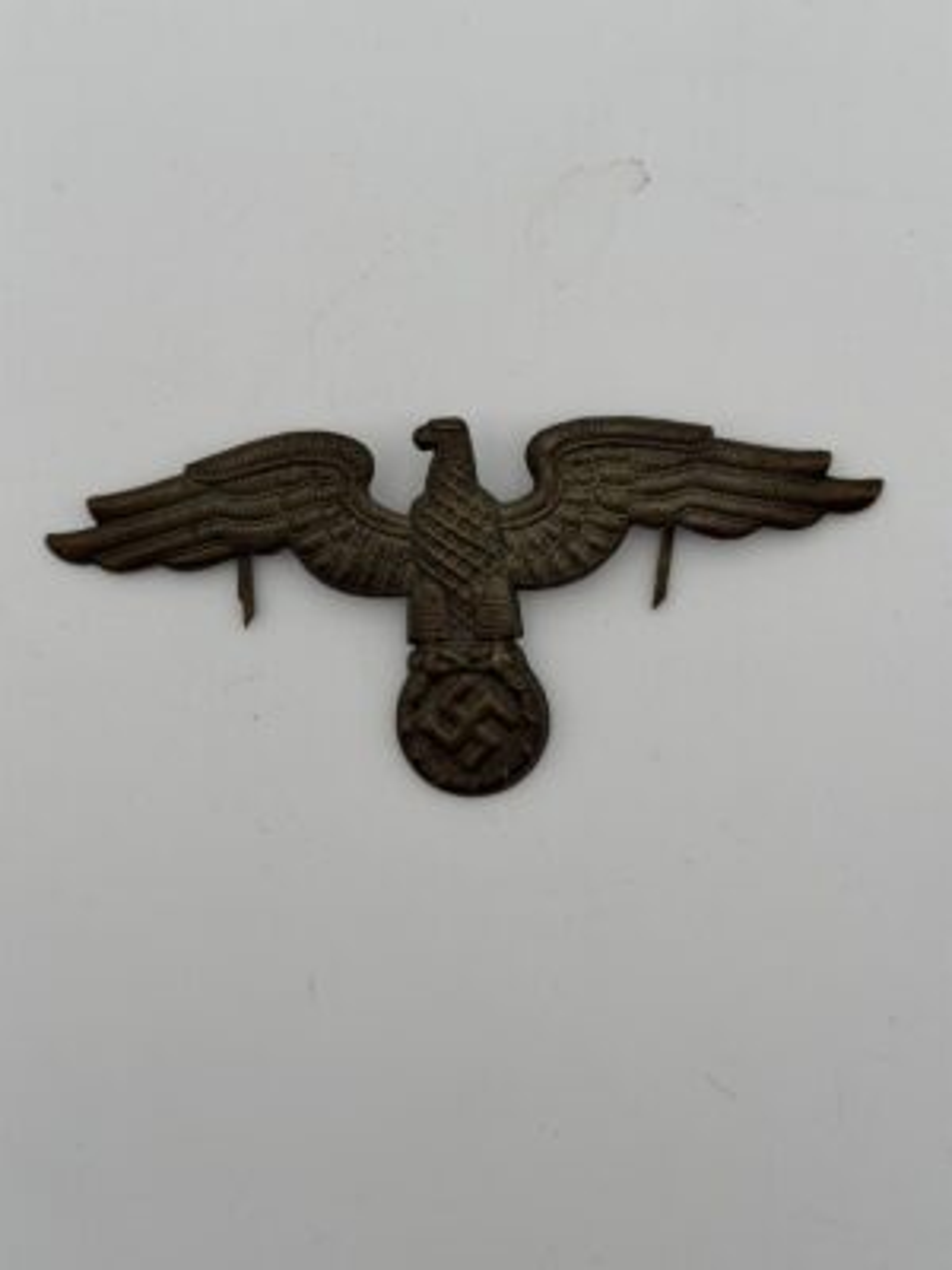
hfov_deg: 30.3
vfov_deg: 39.7
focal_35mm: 48
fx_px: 1760
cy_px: 635
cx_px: 476
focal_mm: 6.76
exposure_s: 1/1608
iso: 64
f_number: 1.78
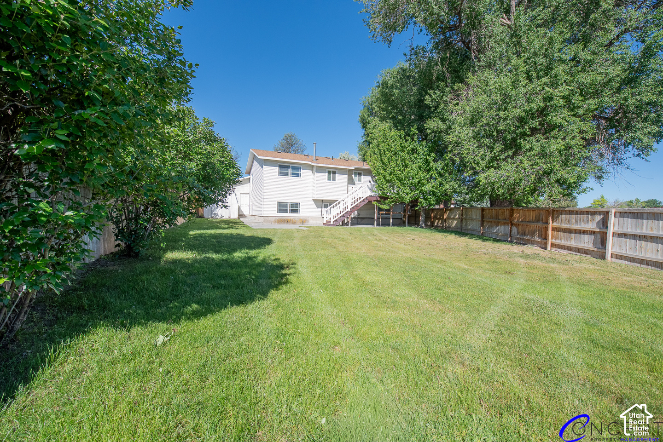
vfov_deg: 81.2
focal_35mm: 14
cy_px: 221
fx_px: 258
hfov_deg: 104.2
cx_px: 332
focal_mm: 14
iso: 1000
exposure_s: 1/2500
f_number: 5.6
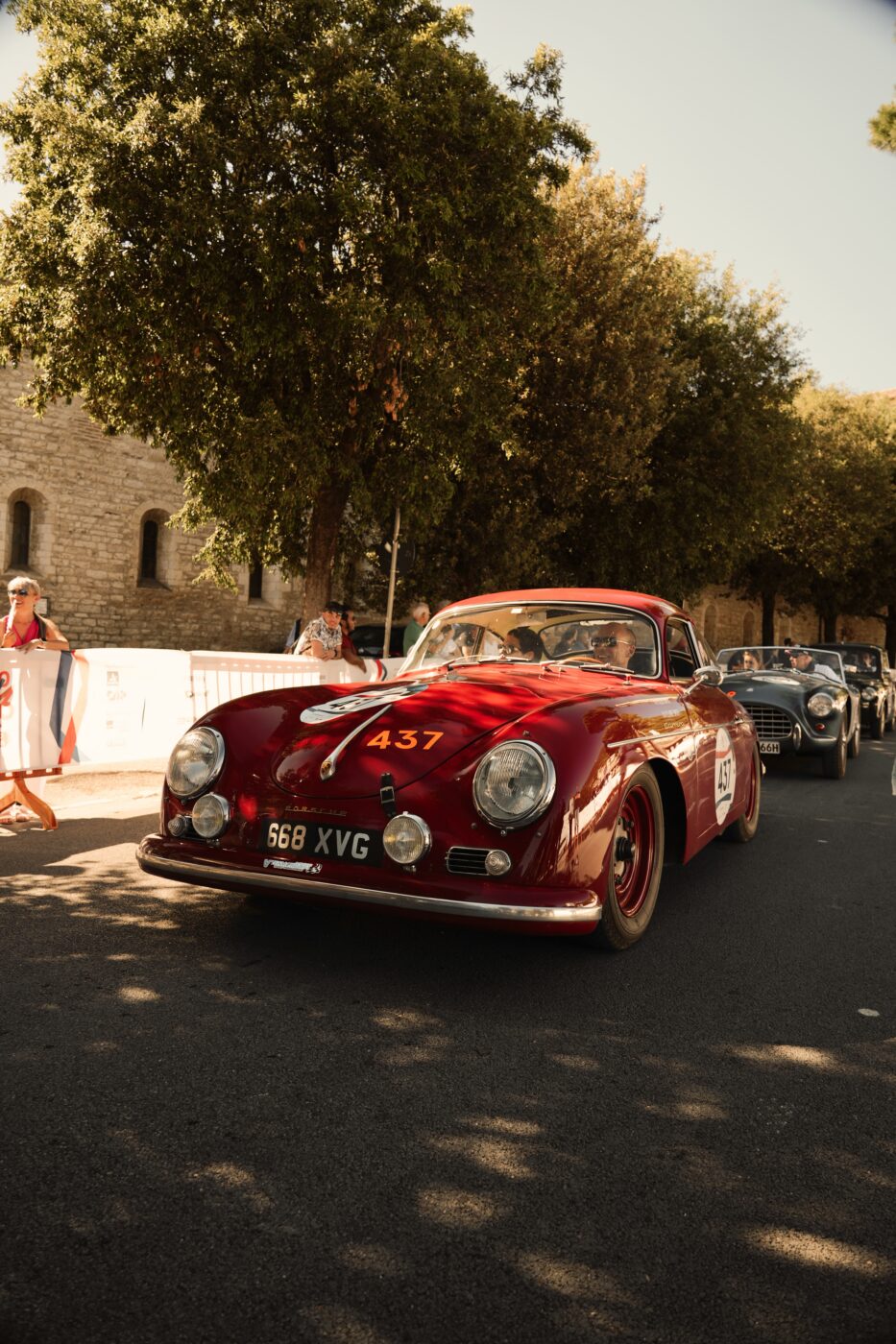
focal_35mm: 24
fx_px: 896
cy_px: 672
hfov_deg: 53.1
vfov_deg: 73.8
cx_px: 448
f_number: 4
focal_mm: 24
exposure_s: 1/125
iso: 100
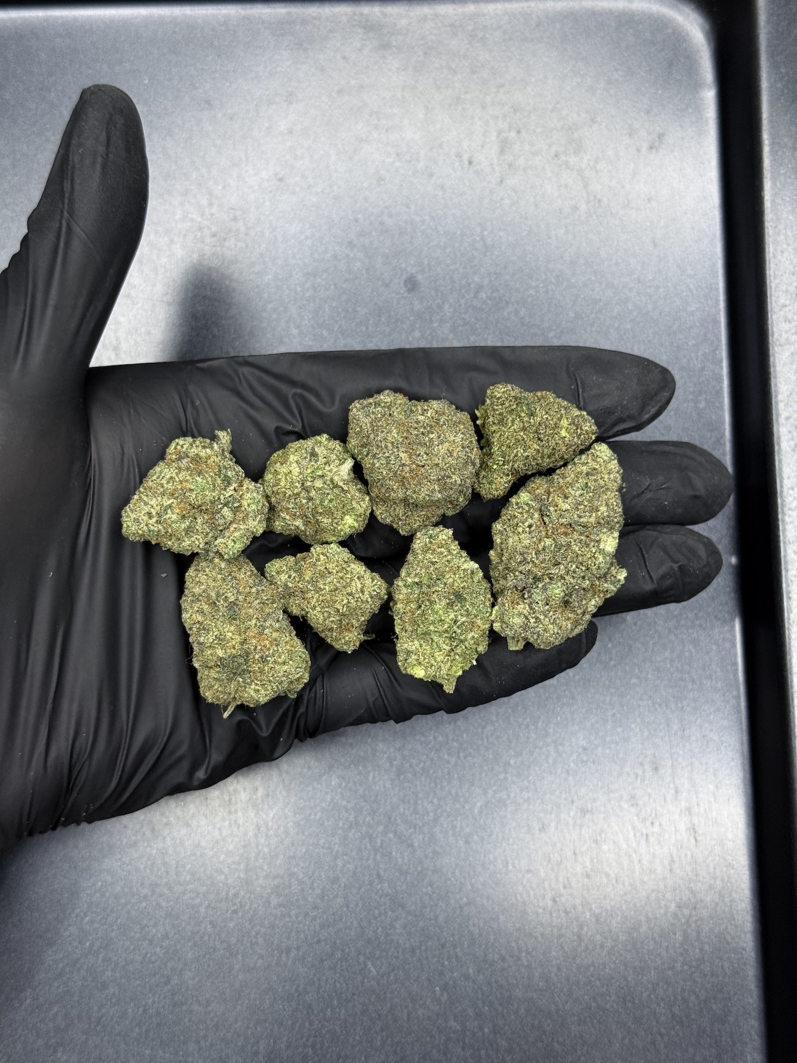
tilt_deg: -83.6
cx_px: 398
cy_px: 532
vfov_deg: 39.7
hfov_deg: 30.3
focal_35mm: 48
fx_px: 1474
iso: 125
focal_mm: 6.76
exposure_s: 1/50
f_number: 1.78
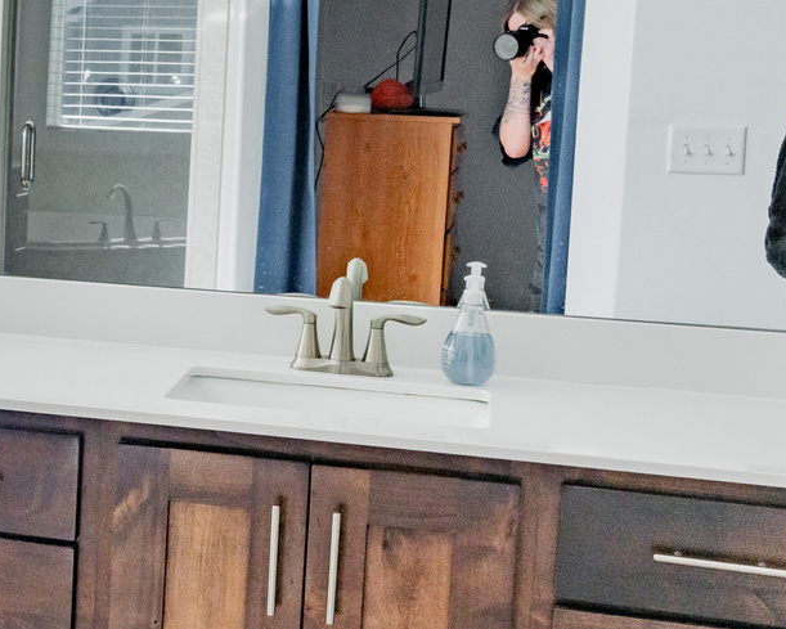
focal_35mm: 82
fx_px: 1908
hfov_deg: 20.8
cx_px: -293
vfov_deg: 18.7
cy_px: 250
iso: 1000
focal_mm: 24
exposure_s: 1/640
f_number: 5.6
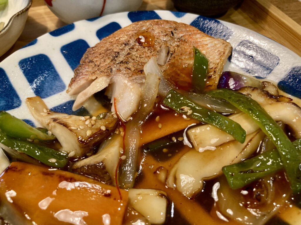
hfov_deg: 63.4
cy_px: 112
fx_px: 243
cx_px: 150
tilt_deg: -49.1
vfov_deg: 49.7
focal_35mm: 28
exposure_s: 1/50
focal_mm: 3.99
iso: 320
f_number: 1.8
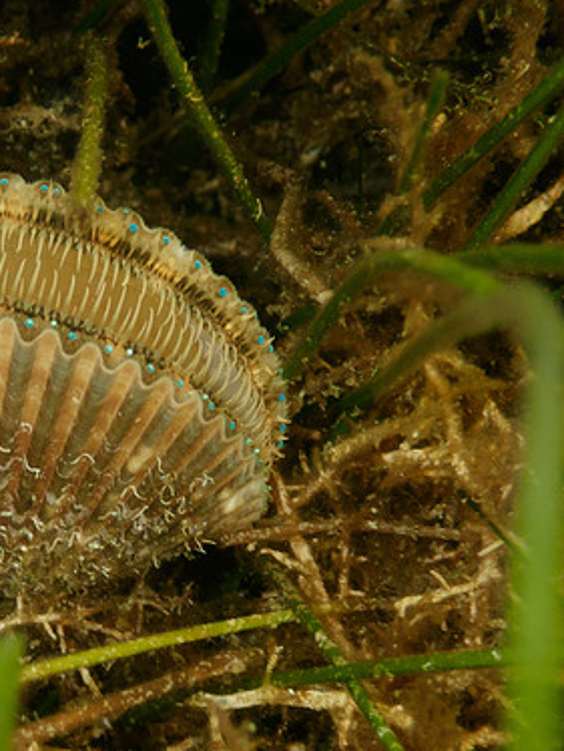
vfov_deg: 17.9
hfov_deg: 13.3
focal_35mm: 110
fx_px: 2387
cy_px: 423
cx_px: 42
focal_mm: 12.73
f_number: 3.9
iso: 200
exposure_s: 1/60
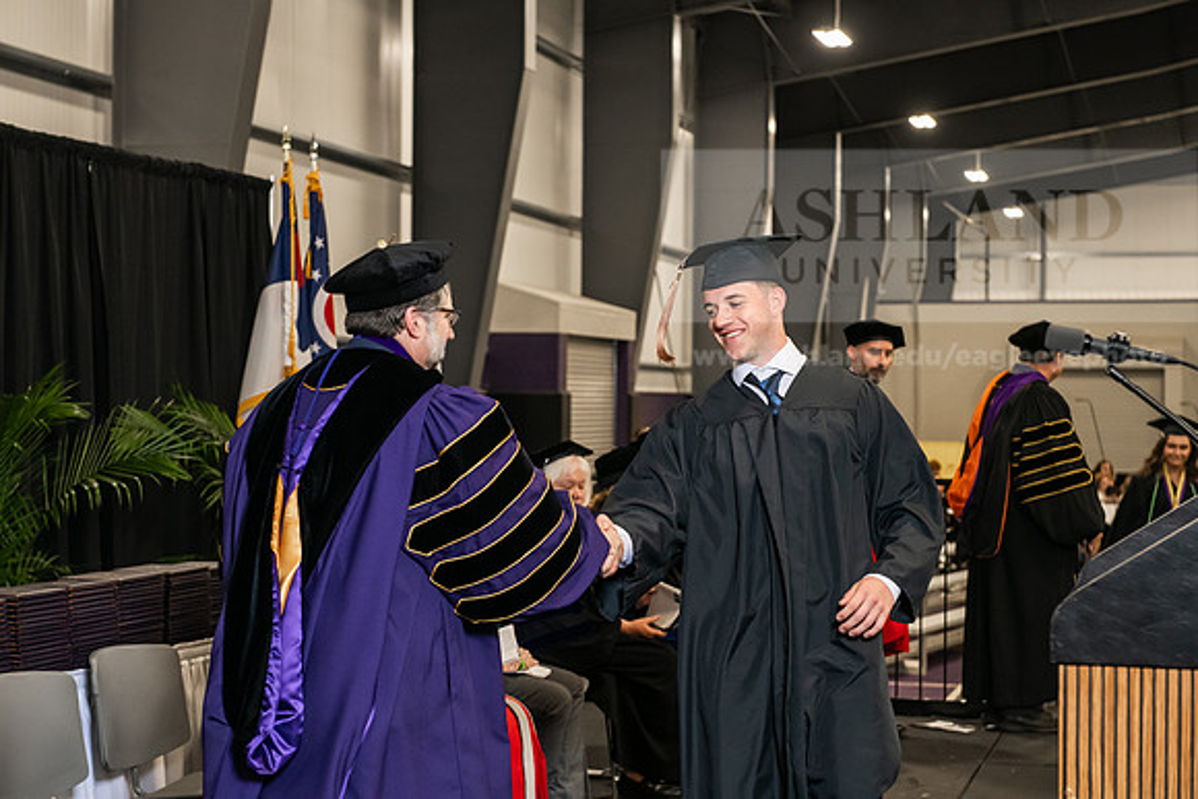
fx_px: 2330
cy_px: 400
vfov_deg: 19.5
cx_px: 599
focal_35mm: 70
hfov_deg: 28.8
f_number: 5
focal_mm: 70
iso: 2500
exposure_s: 1/200
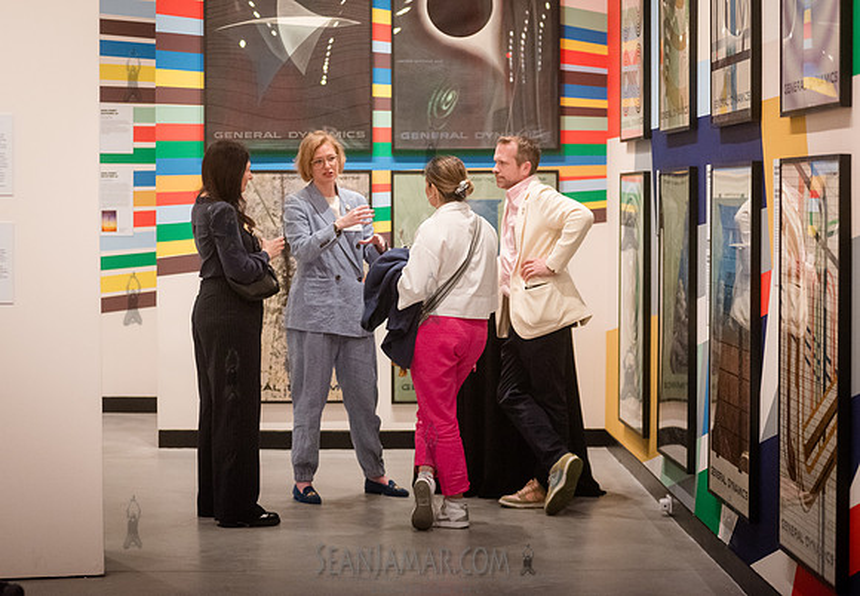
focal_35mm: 95
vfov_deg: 14.7
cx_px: 434
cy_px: 277
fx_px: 2304
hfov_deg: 21.1
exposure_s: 1/250
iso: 8000
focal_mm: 86
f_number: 3.2
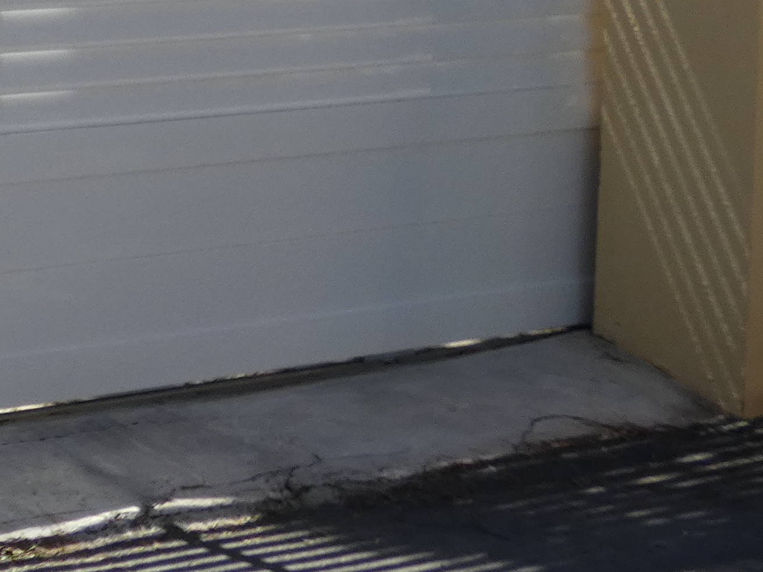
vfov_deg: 11.7
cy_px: -179
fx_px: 2711
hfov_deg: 14.9
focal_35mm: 123
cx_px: -389
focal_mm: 6
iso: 80
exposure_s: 1/800
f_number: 3.4
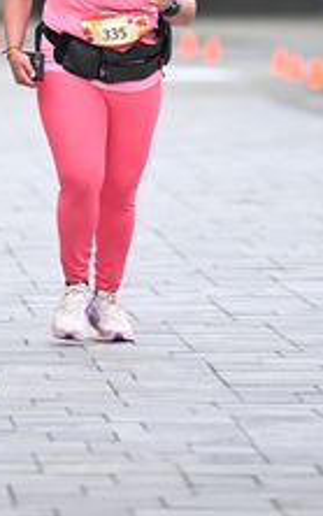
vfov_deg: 4.1
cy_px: -70
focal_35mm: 506
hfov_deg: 2.6
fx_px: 7118
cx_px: 101
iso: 640
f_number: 2.8
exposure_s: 1/1600
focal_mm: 200
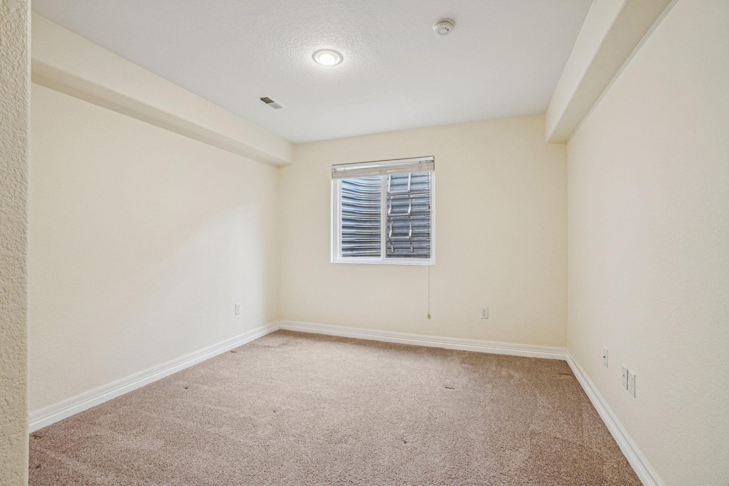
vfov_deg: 77.3
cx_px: 364
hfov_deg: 100.4
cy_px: 243
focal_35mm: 15
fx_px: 304
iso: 400
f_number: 8
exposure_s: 1/10
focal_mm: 10
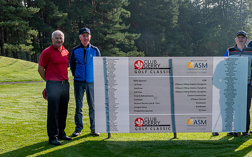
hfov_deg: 33.2
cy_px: 108
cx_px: 166
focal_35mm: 61
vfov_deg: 21.2
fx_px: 419
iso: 200
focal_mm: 24
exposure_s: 1/100
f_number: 8
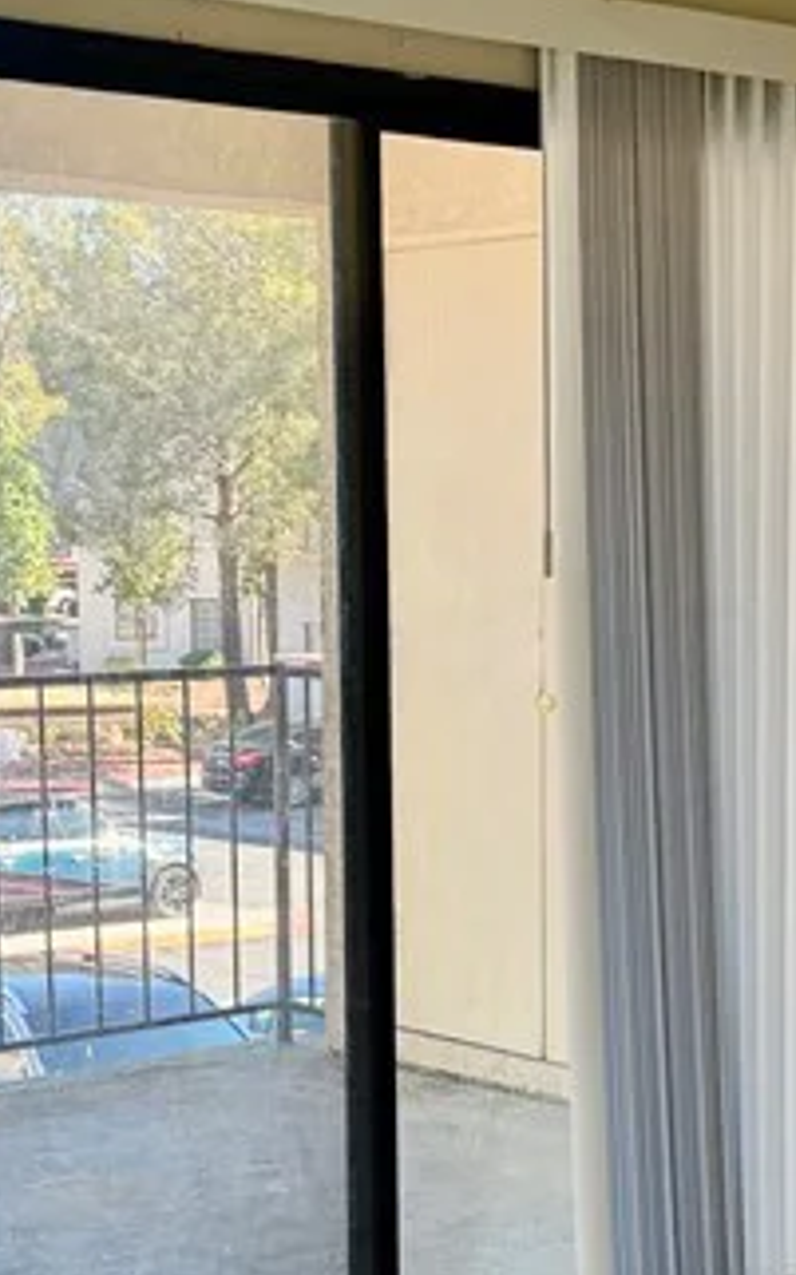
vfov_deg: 25.4
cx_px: 578
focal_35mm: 81
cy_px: 871
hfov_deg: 16.0
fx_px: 2814
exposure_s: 1/127
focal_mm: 6.76
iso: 80
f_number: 1.78
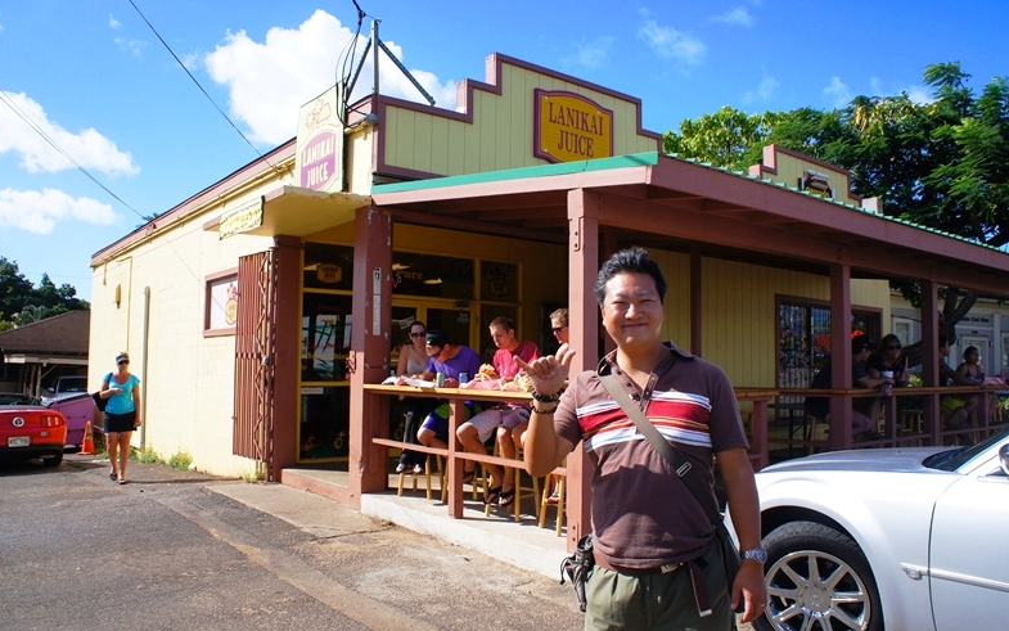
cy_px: 321
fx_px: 770
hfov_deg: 66.5
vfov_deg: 44.6
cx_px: 505
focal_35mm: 28
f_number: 13
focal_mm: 18
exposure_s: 1/160
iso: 200
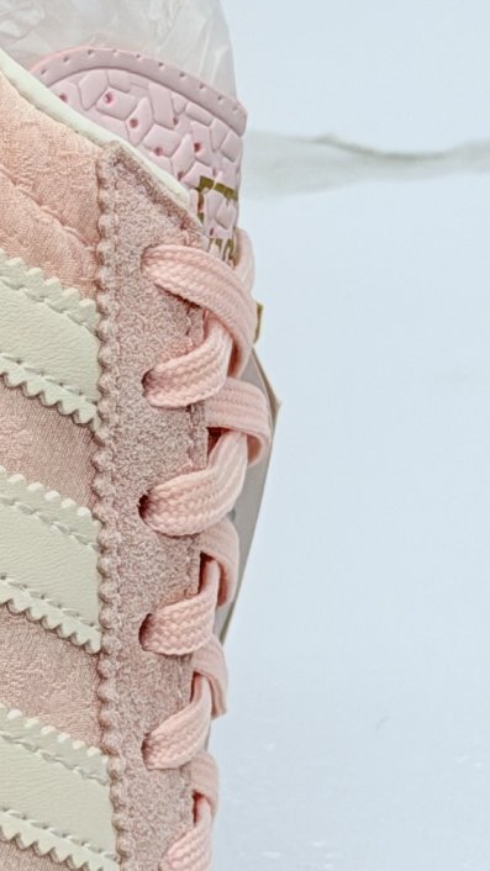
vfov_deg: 26.8
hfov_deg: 14.7
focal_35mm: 79
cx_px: -112
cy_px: 406
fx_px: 1825
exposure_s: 1/519
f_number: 1.78
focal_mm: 6.76
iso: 64
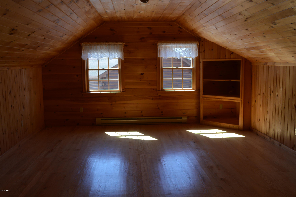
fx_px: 296
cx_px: 148
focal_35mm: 36
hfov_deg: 53.2
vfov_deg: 36.8
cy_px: 98
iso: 250
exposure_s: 1/125
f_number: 5.6
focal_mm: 24
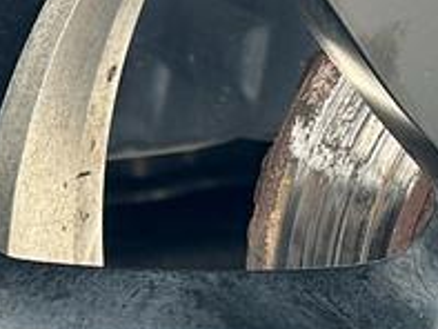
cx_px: 691
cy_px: 353
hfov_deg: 12.0
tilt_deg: -10.8
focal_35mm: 156
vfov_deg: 9.4
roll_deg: -2.2
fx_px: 1975
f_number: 1.78
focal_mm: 6.86
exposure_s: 1/146
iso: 100
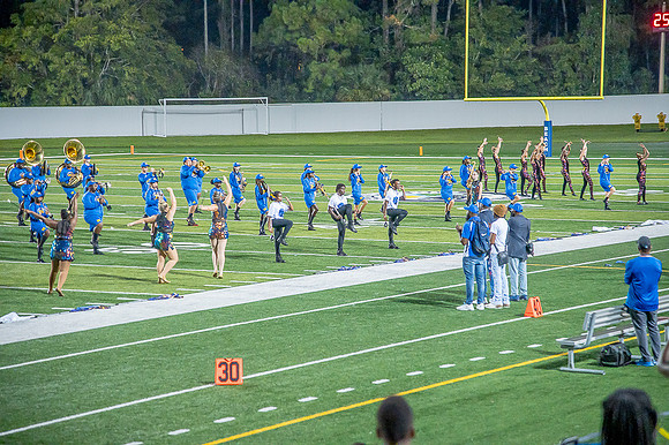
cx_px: 334
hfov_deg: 17.1
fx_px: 2229
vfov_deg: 11.4
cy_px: 222
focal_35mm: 120
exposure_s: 1/200
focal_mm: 120
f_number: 4
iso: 2000
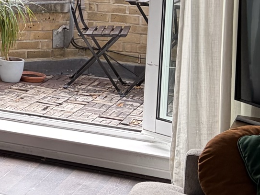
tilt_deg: -6.0
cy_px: -21
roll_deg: +0.3
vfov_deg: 12.6
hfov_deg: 14.7
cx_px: -229
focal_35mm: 115
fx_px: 864
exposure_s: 1/206
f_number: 1.6
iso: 40
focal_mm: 5.96
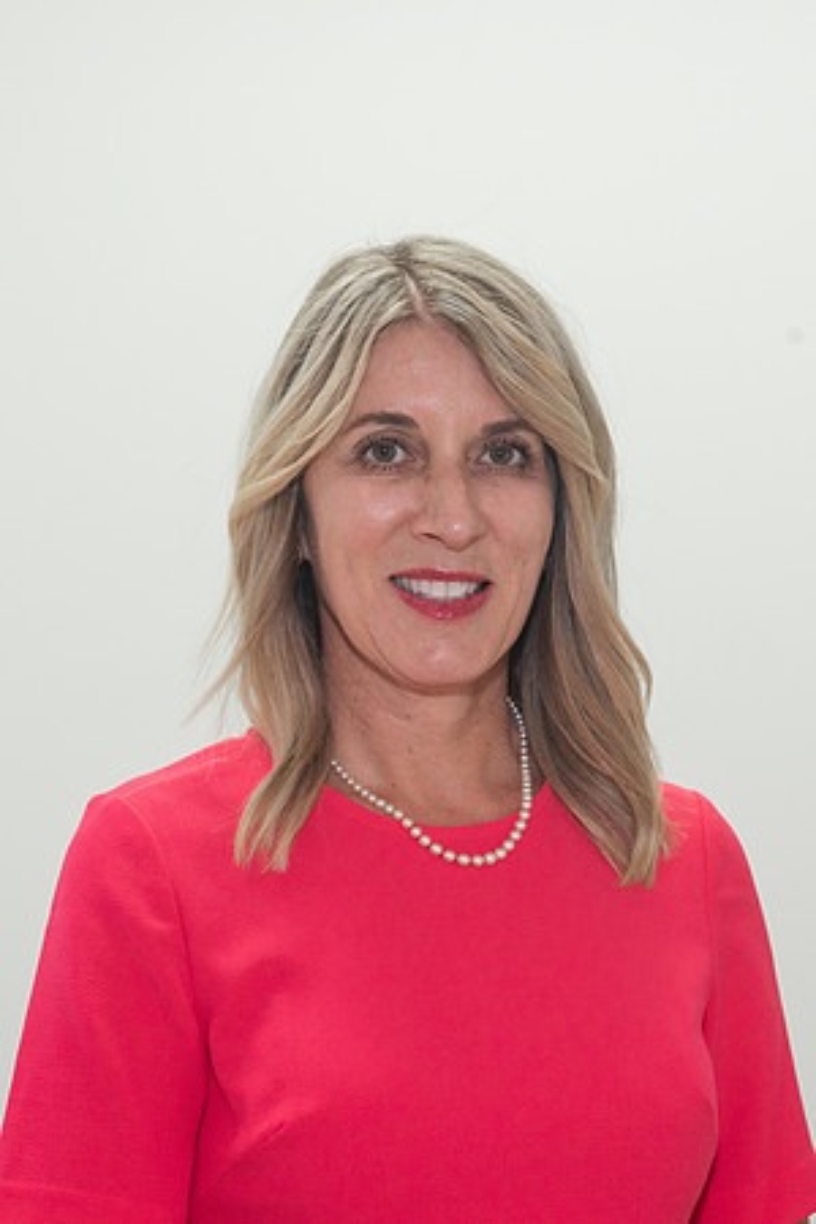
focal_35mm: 94
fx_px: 3184
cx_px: 421
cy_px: 613
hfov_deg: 14.6
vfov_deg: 21.8
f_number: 6.3
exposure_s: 1/100
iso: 400
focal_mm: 62
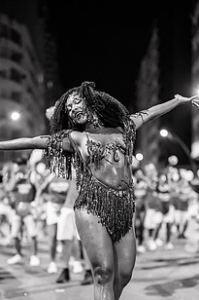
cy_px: 206
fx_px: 606
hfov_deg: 18.6
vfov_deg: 27.5
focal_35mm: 73
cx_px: 91
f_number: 1.2
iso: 2500
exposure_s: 1/320
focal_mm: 50
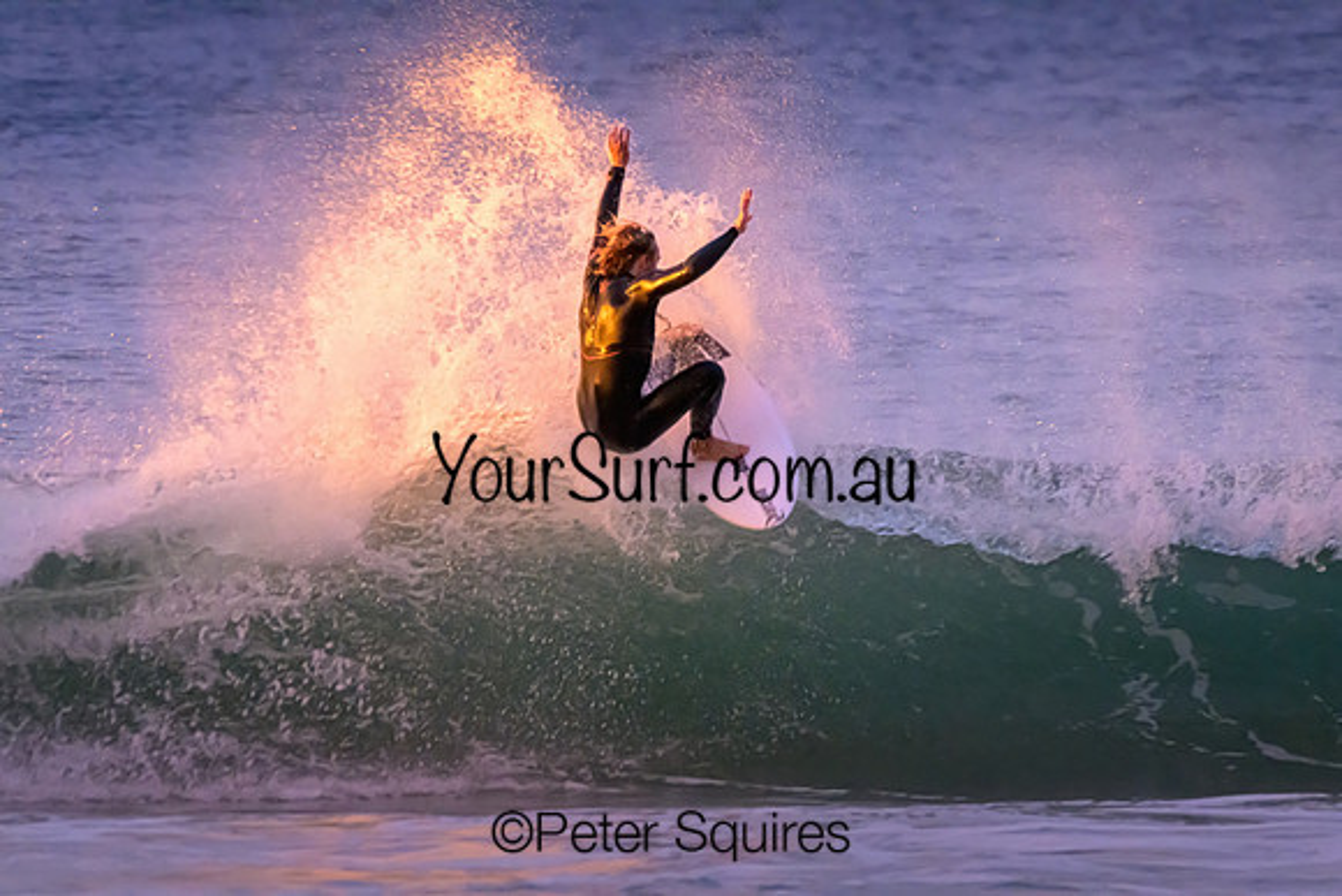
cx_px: 671
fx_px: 37285
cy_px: 448
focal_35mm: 1000
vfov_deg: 1.4
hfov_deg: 2.1
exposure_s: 1/400
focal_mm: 1000
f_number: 11
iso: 25600
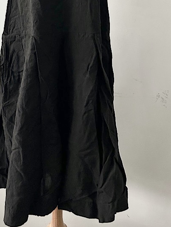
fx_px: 408
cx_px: 58
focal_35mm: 62
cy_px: -25
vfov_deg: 28.3
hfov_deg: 23.6
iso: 200
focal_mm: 5.7
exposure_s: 1/60
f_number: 1.5
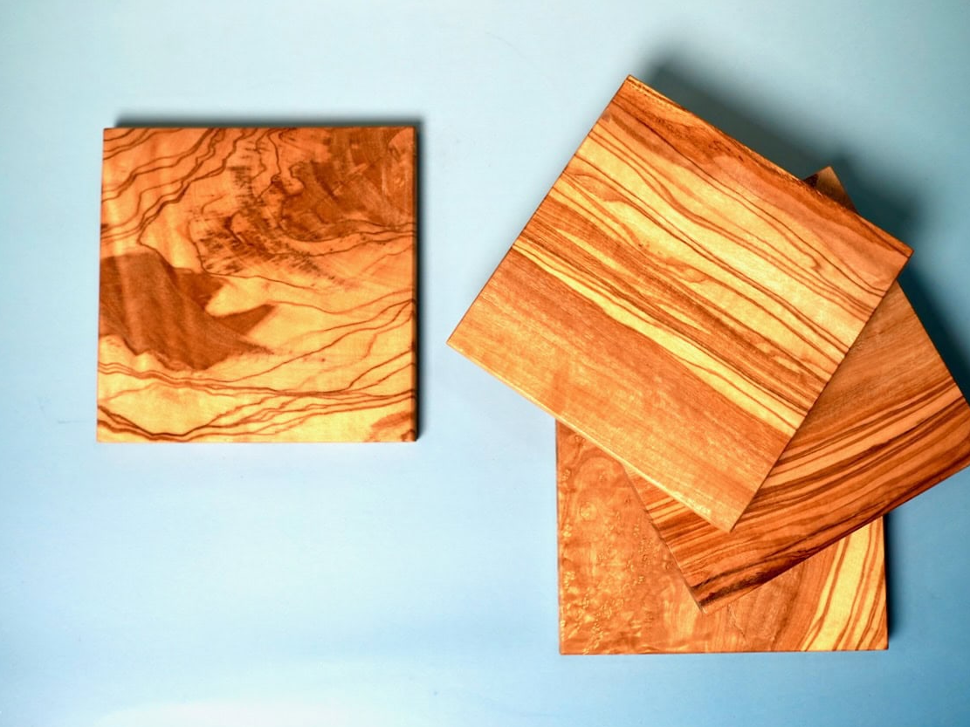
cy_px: 372
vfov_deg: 35.1
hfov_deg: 45.8
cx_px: 513
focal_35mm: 41
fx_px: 1149
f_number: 4
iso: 400
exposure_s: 1/160
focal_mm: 37
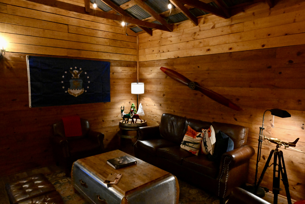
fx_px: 203
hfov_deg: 73.7
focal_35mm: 24
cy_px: 102
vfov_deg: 53.1
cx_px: 152
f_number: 22
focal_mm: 24
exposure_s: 1/20
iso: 25600
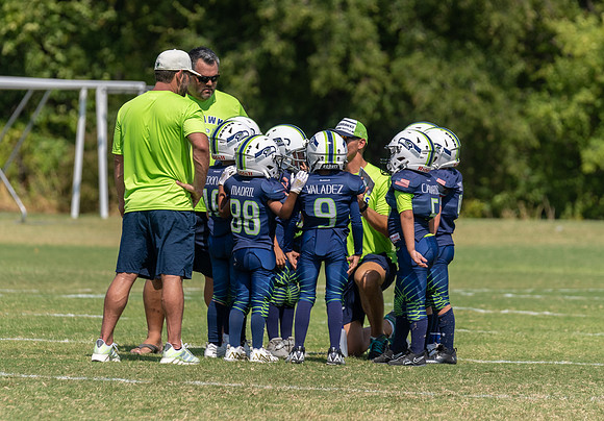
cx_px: 254
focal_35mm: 344
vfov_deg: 4.1
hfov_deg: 5.9
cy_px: 134
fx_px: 5846
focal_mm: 200
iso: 100
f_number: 3.5
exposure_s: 1/1600
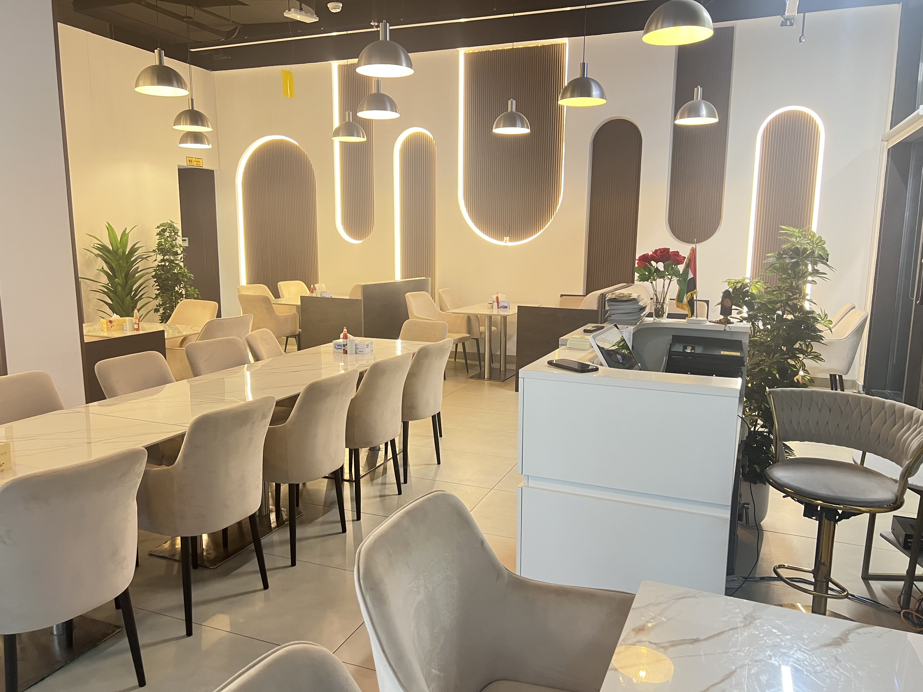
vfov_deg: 53.1
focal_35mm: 26
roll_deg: +0.1
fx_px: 693
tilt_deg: -10.0
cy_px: 346
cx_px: 462
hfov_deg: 67.3
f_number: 1.5
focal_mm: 5.7
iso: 250
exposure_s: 1/50
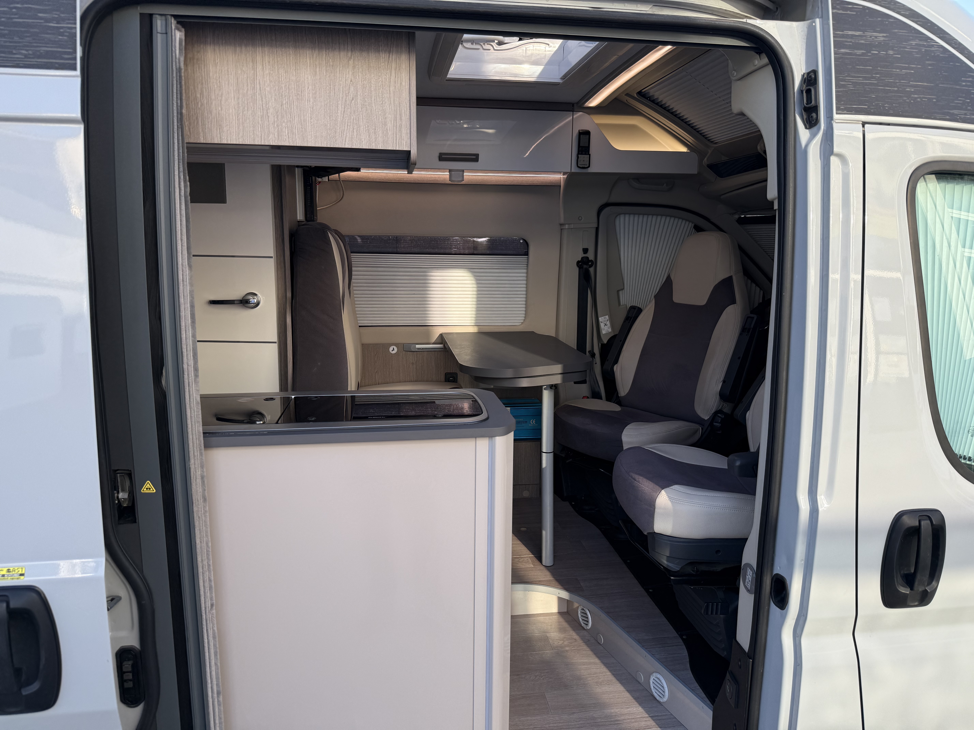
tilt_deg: -6.8
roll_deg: +0.7
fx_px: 675
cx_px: 487
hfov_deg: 71.6
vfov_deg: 56.8
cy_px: 365
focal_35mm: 24
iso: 80
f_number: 1.78
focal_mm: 6.76
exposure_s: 1/822
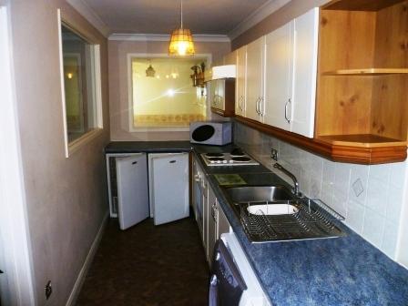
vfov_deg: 49.7
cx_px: 204
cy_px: 153
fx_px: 330
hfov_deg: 63.4
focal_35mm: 28
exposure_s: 1/30
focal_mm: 5
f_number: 2.8
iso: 250
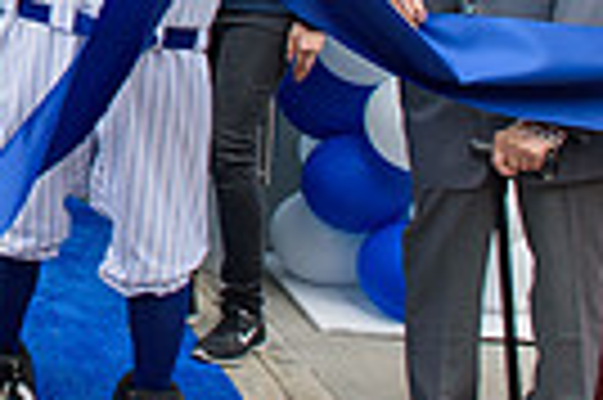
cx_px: -324
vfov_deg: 12.6
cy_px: -173
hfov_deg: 17.5
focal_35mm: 104
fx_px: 1740
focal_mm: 24
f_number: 5
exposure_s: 1/250
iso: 200
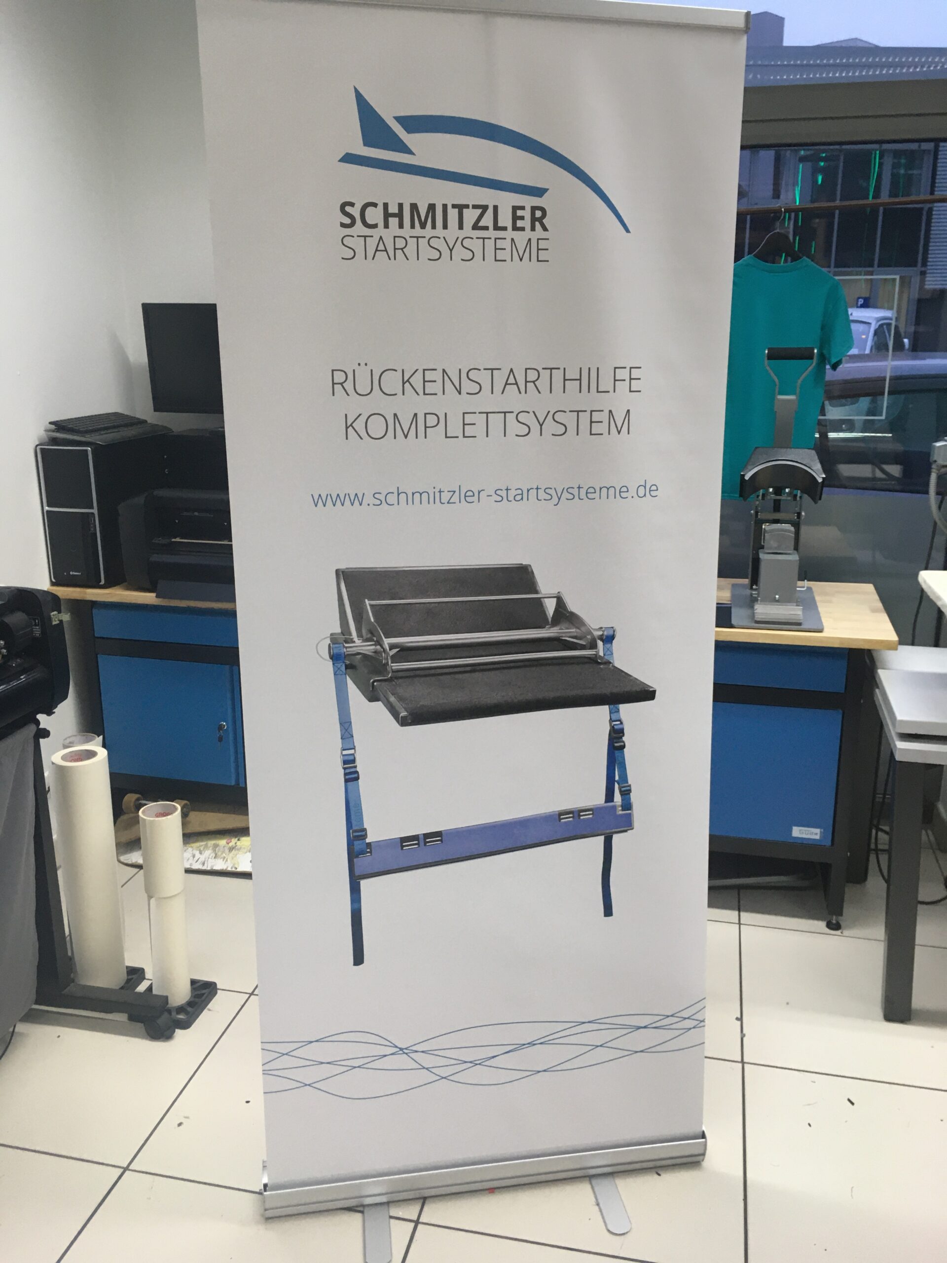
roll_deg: -0.2
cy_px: 632
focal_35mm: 29
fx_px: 1058
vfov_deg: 61.7
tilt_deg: -15.5
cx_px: 474
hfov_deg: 48.2
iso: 100
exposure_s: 1/33
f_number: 2.2
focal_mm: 4.15
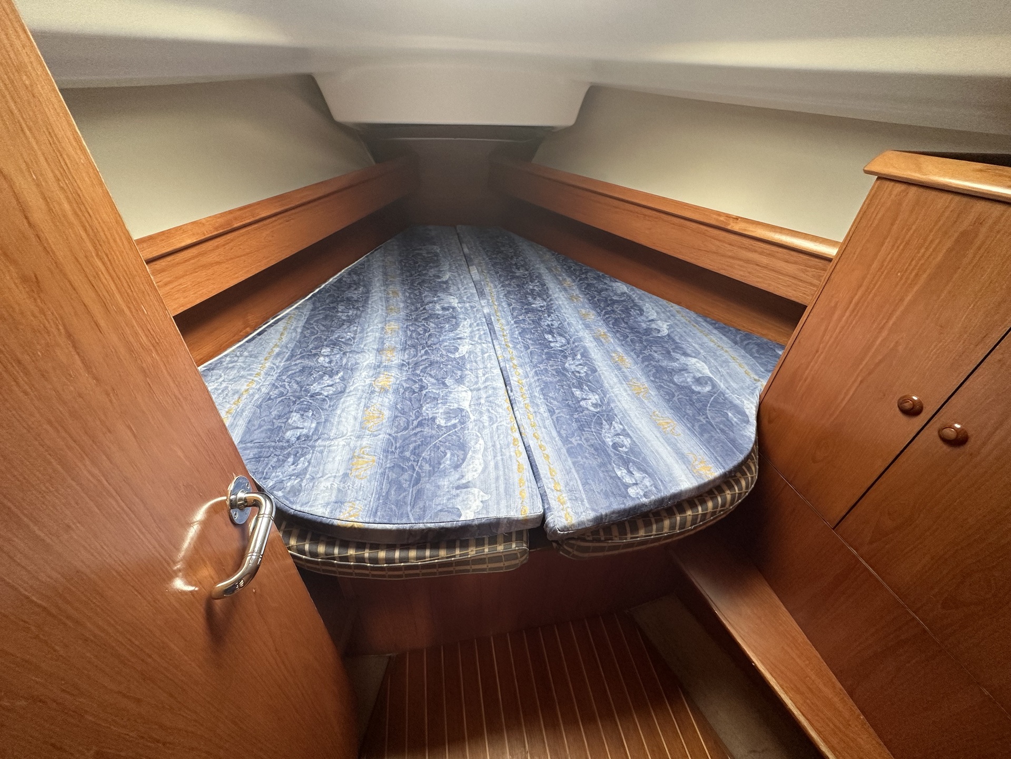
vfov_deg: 85.7
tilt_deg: -34.1
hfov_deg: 102.1
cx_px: 506
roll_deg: -2.3
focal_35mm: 14
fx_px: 409
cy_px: 380
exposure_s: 1/99
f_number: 2.2
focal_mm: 2.22
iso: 160
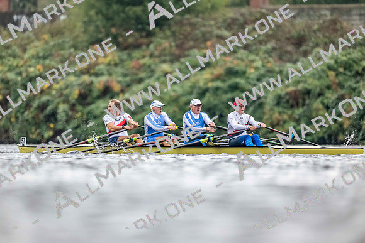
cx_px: 182
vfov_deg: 2.3
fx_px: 6084
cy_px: 122
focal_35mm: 600
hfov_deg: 3.4
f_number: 4
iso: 4500
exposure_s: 1/2500
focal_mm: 600
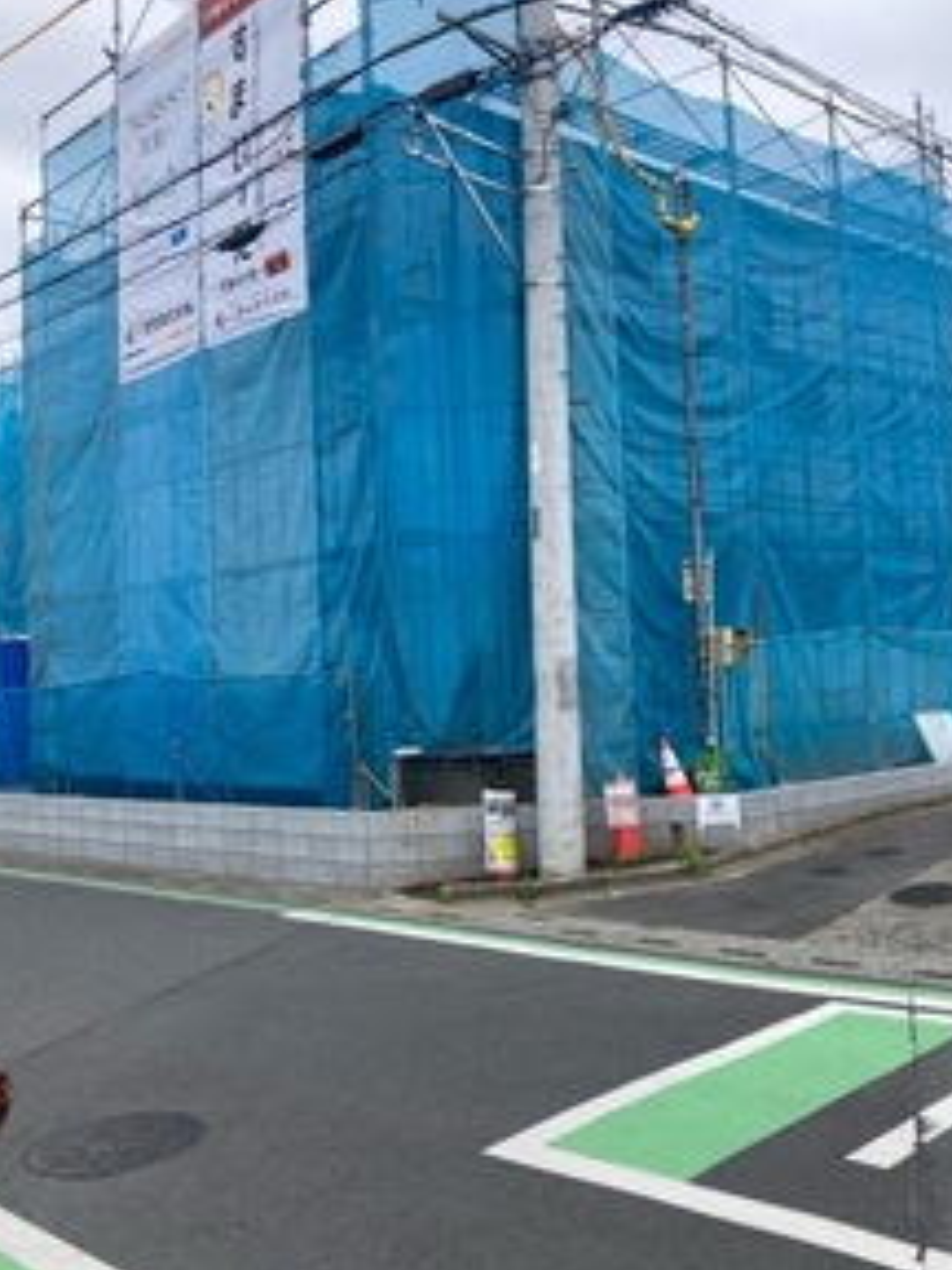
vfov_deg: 52.6
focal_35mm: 35
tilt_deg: +3.6
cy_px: 600
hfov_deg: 40.6
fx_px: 1283
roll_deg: +1.2
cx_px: 538
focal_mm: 3.99
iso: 20
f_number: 1.8
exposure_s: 1/716
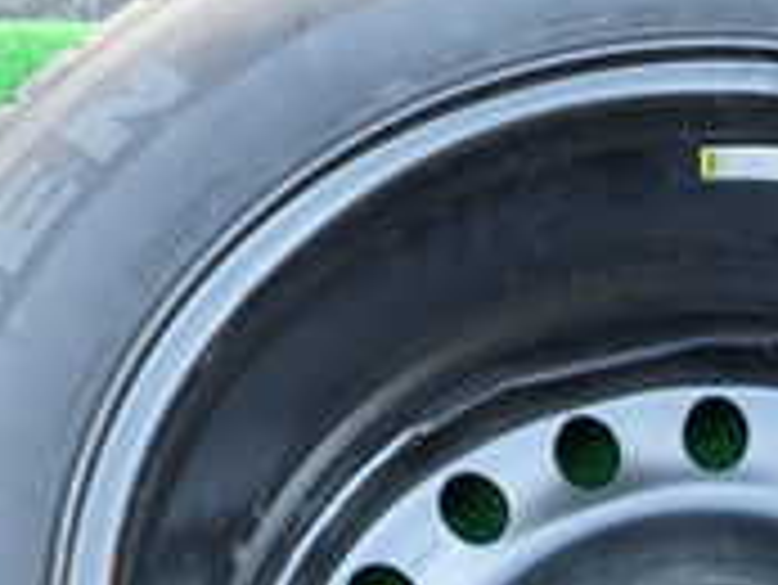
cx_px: 697
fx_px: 2339
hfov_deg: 18.6
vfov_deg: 13.7
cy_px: 774
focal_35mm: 104
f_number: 2.3
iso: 100
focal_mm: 5.4
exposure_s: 1/100
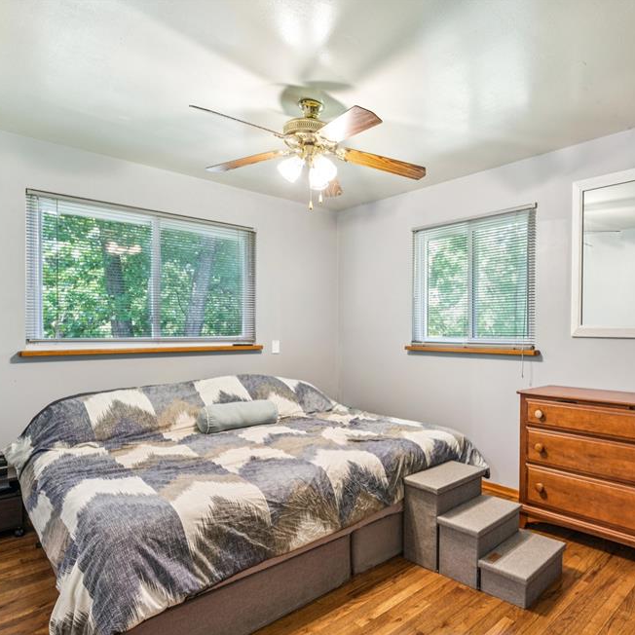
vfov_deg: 71.9
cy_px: 329
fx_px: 437
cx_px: 438
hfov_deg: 69.3
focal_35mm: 21
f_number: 13
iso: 320
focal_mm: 15.8
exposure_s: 1/1.25
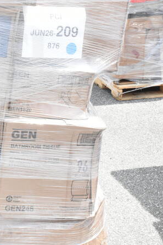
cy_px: 75
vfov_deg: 26.1
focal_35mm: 77
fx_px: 523
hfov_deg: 17.3
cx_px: -4
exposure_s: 1/640
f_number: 13
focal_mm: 25
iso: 1600
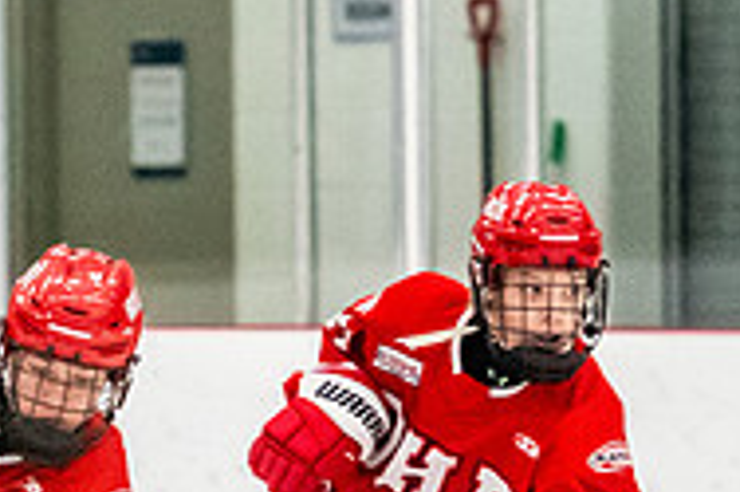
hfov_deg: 2.4
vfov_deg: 1.6
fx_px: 17354
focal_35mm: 845
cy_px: 666
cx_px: 95
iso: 4000
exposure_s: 1/800
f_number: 2.8
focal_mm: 135
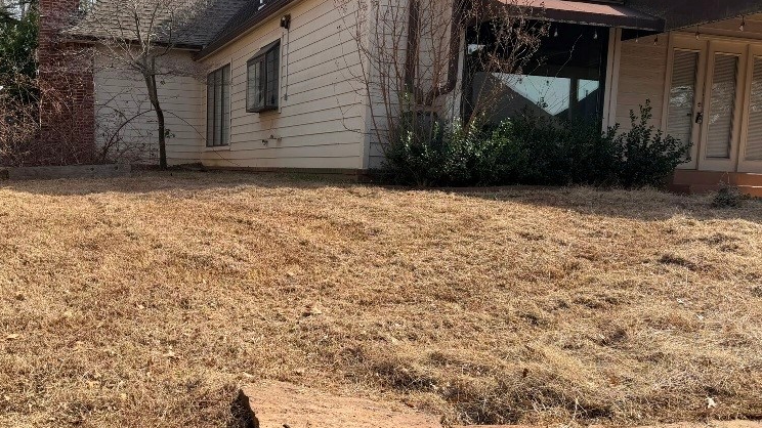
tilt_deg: -6.9
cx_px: 260
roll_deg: -2.6
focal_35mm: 36
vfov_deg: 32.8
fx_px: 727
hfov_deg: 54.3
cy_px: 240
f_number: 1.78
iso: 80
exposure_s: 1/2445
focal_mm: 6.76
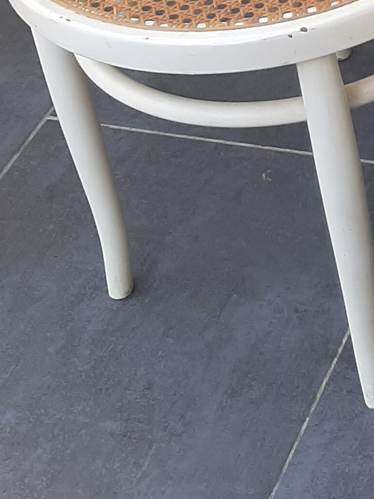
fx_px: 1456
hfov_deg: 13.2
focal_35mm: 101
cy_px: -70
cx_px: 671
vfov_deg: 18.6
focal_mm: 3.93
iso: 40
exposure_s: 1/195
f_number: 1.7
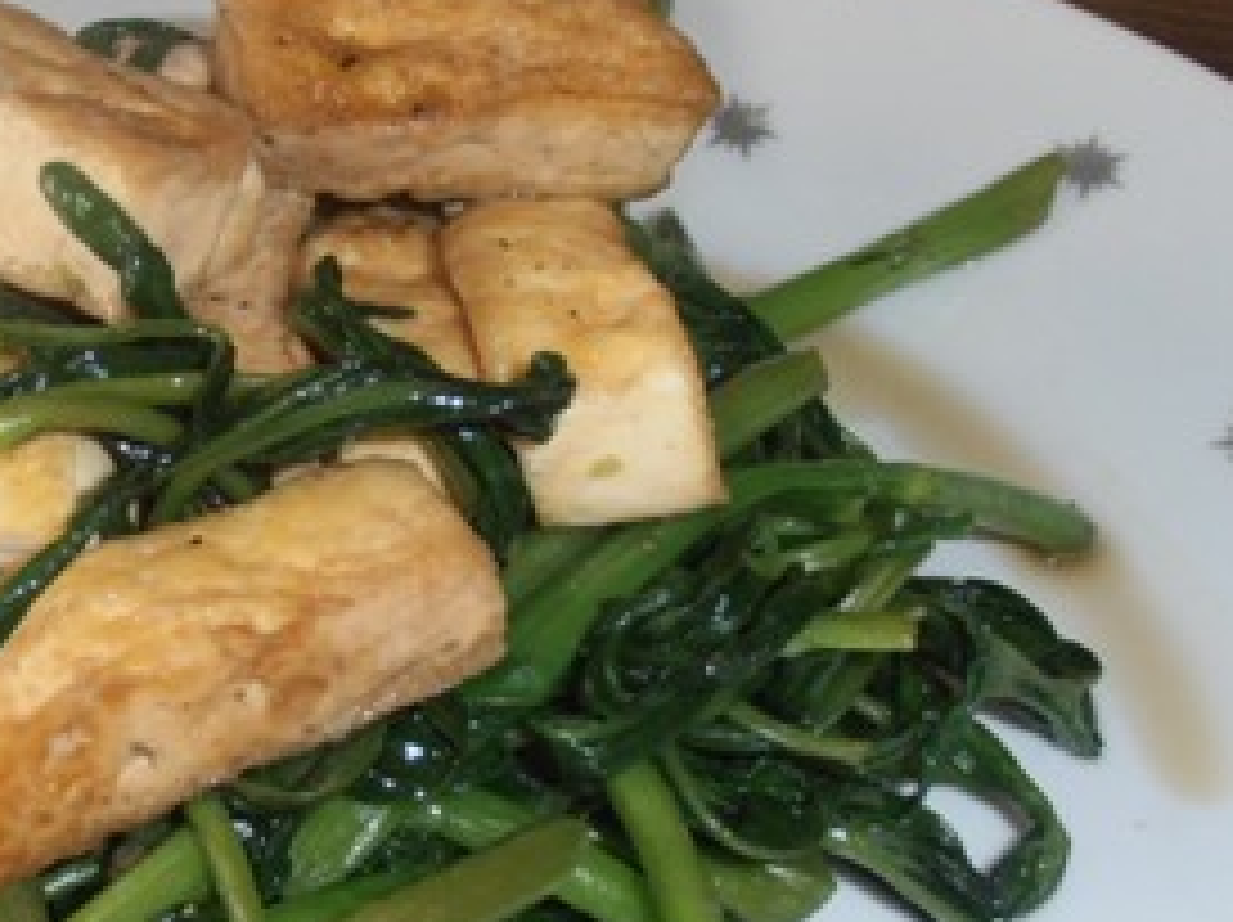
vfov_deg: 20.3
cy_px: 630
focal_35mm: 72
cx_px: 248
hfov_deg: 26.6
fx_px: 2562
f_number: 4.2
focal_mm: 7.87
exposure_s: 1/40
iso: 125
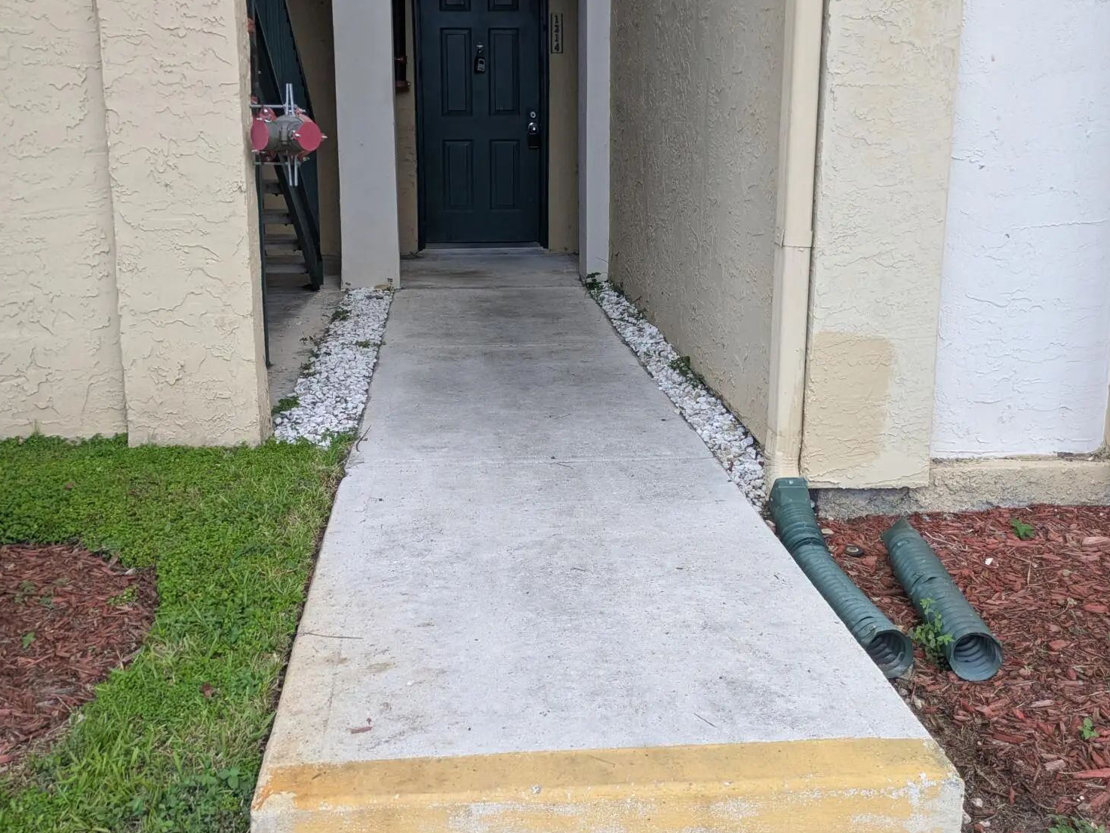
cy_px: 317
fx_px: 1090
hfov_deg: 54.0
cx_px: 557
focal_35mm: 34
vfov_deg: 41.5
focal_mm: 5.43
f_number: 1.89
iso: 54
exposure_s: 1/167
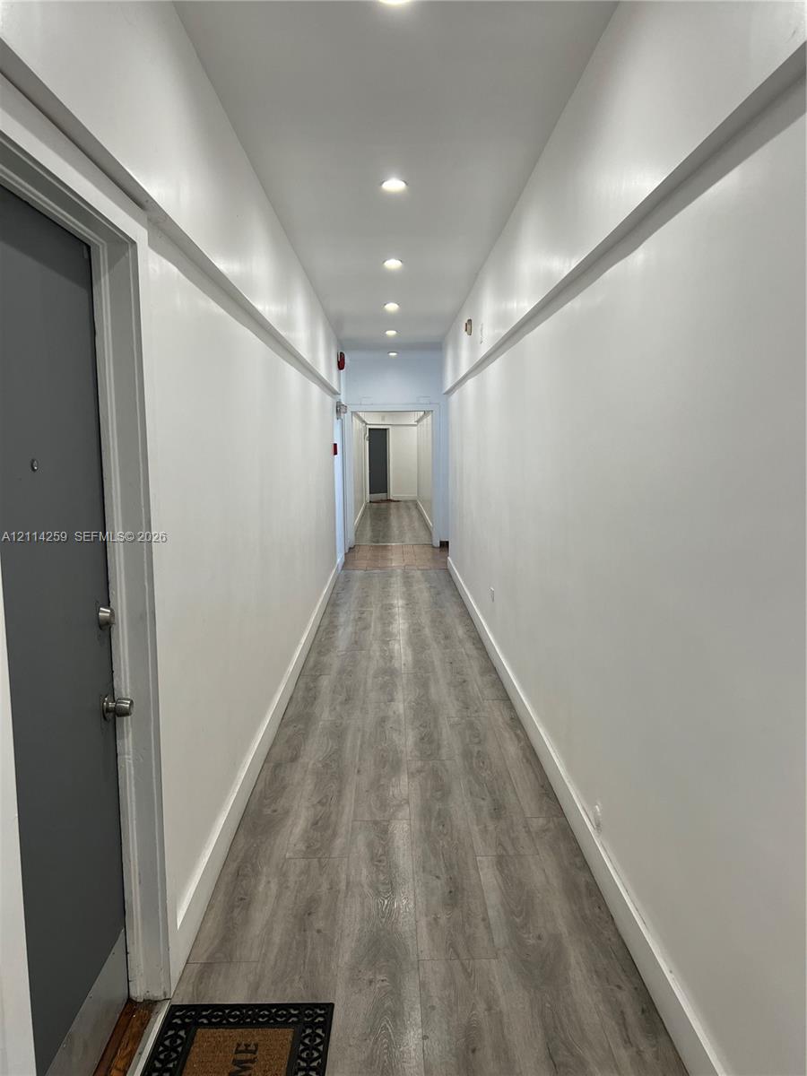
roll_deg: -0.4
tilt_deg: -5.7
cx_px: 404
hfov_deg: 53.1
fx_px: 808
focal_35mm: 26
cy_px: 538
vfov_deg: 67.3
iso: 100
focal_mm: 5.7
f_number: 1.5
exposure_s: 1/120
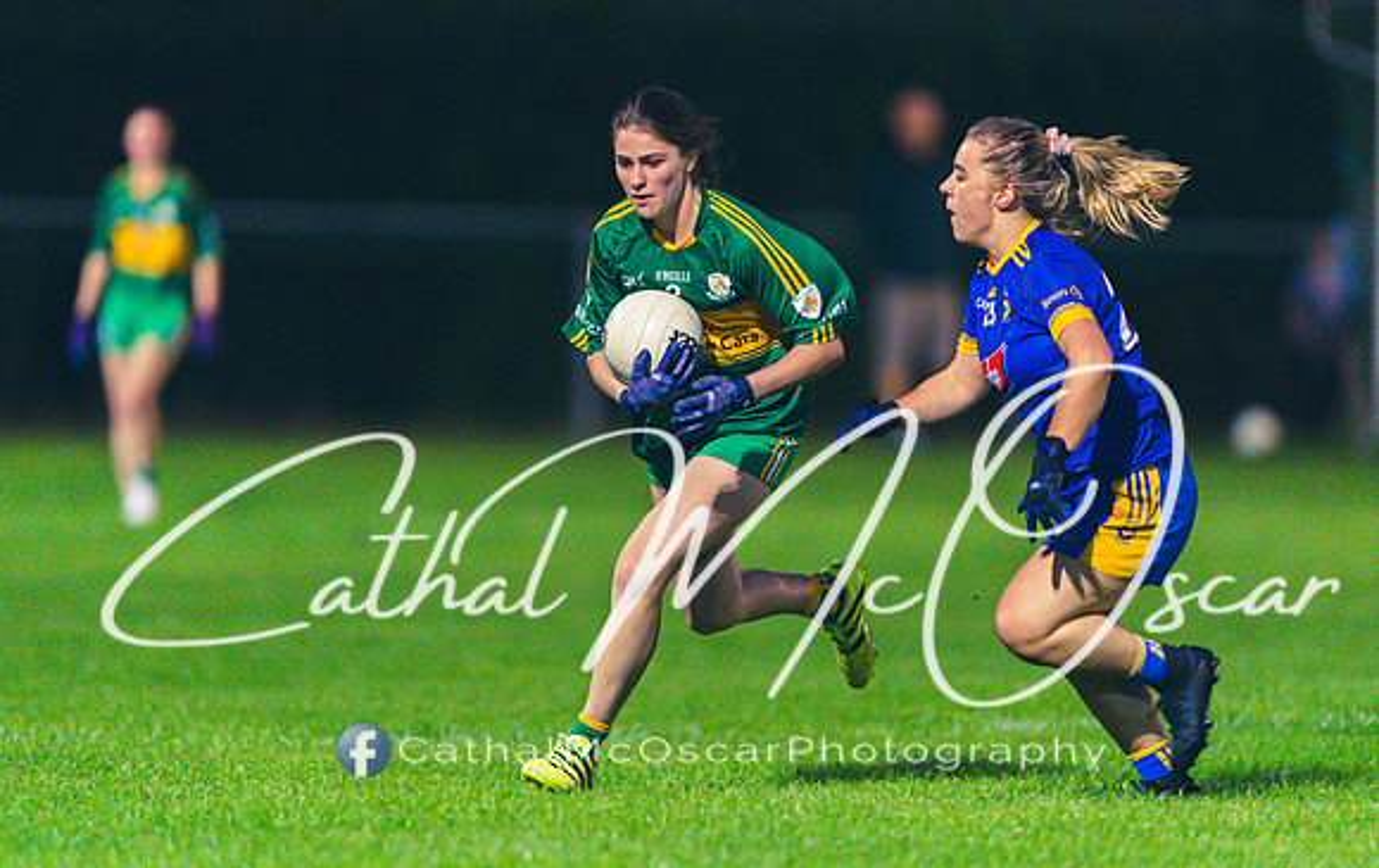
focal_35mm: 461
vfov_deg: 2.9
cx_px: 713
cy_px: 449
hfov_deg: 4.6
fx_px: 17340
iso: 5000
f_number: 2.8
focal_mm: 400
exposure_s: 1/500
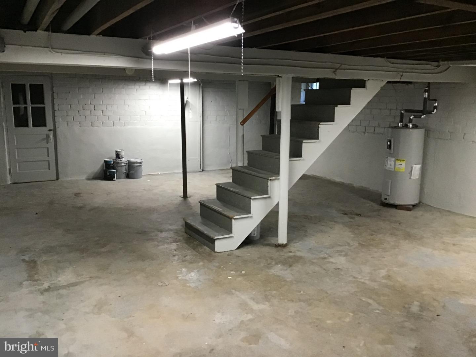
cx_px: 238
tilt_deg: -8.7
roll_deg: -1.3
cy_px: 178
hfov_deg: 58.4
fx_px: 426
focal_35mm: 31
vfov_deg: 45.4
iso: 200
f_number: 2.4
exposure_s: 1/30
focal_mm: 3.3
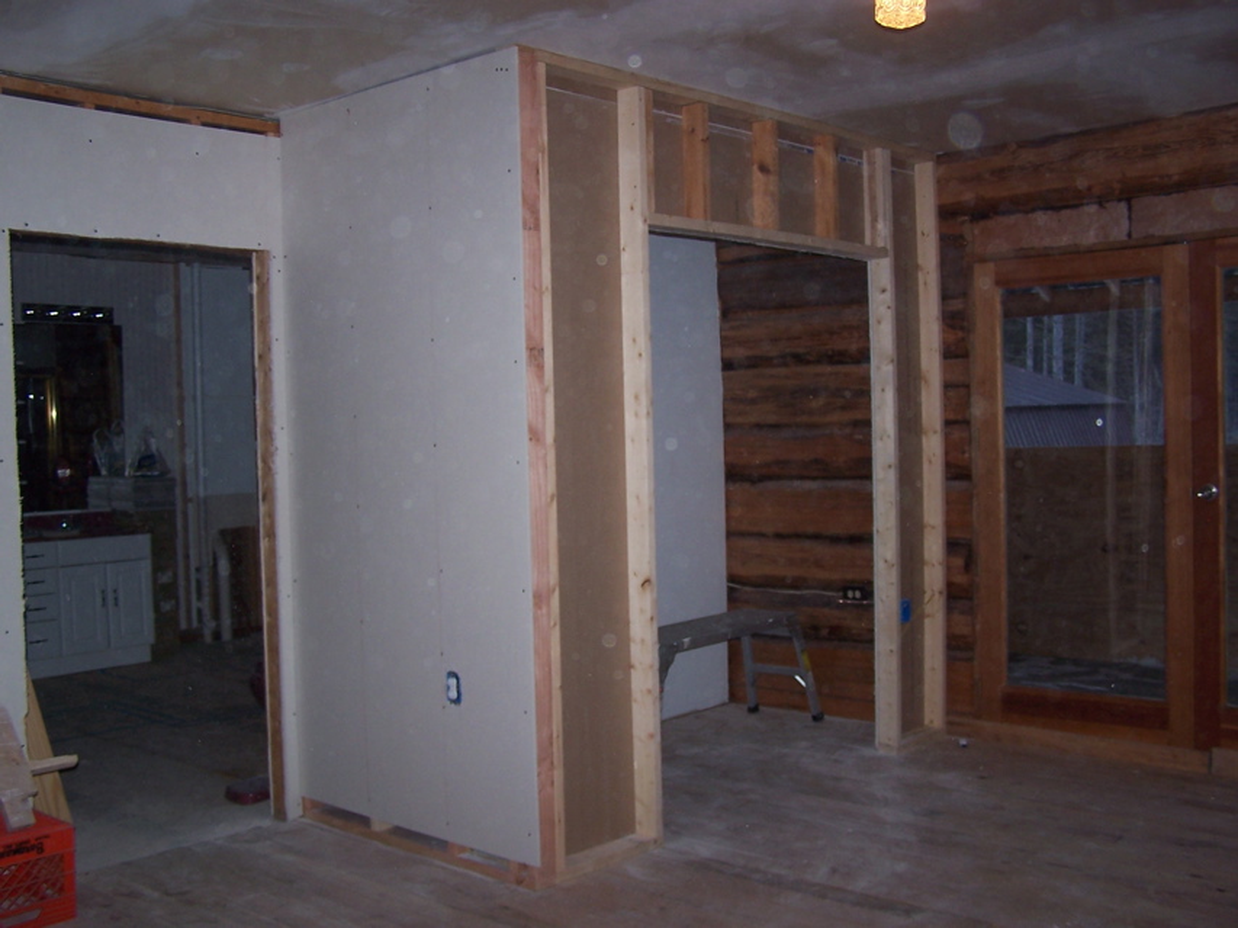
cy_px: 464
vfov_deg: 37.7
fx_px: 1358
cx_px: 619
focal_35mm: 38
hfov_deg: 49.0
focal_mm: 6.3
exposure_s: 1/60
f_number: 2.8
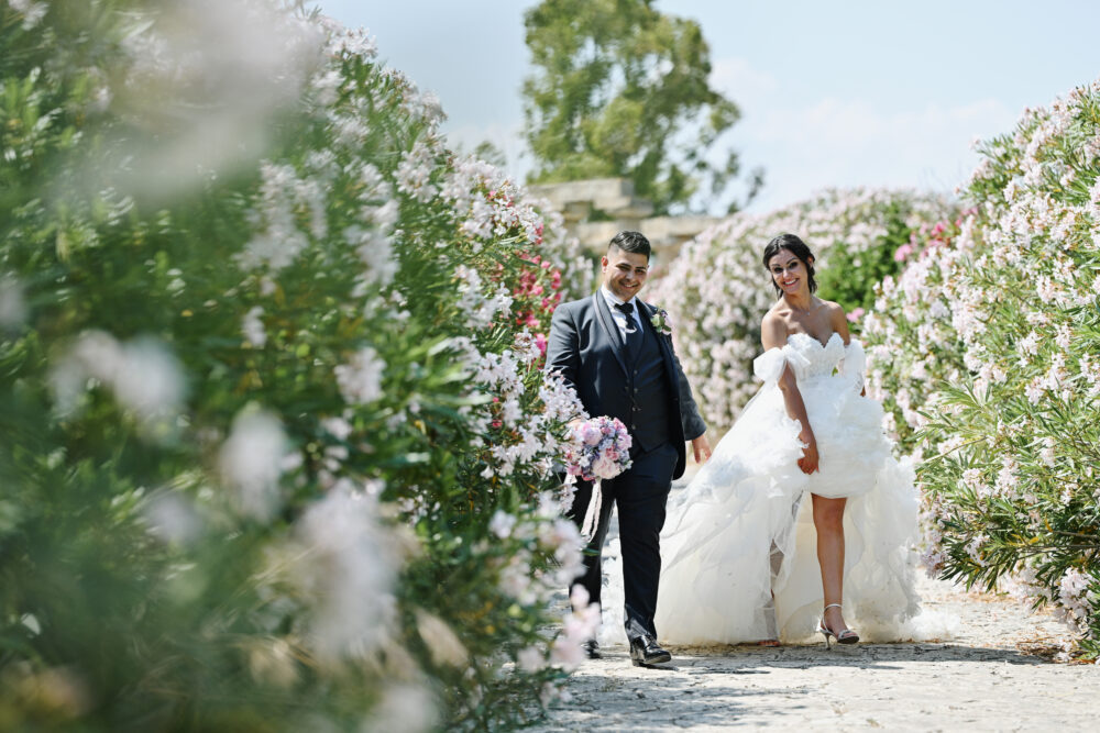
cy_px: 366
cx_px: 550
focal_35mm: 140
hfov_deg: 14.7
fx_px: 4278
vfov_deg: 9.8
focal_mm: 140
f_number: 3.5
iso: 125
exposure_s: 1/1250
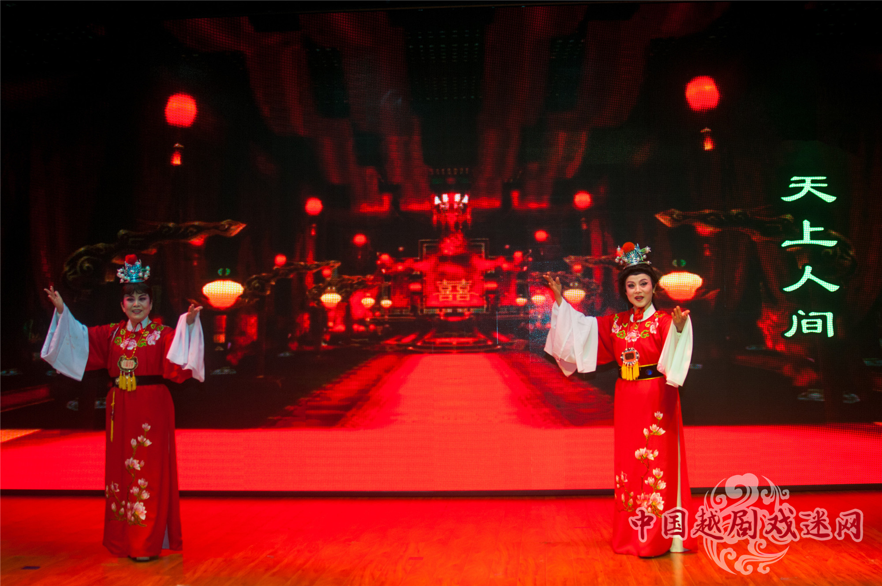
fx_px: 1285
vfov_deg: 25.7
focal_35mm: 52
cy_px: 293
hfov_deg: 37.9
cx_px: 441
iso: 200
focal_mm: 35
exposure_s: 1/125
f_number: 2.2
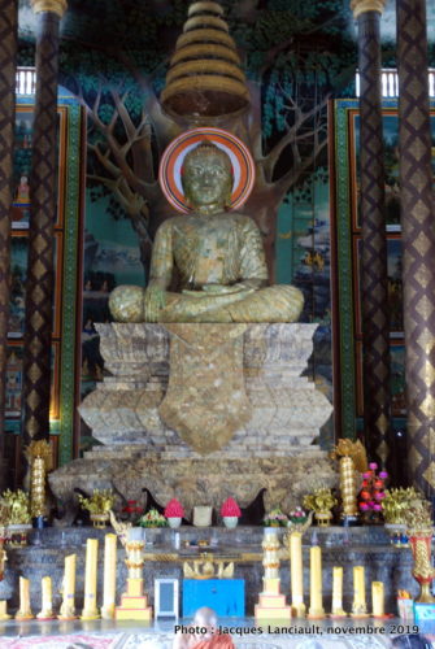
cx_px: 218
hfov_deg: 29.0
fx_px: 840
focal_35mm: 46
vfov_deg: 42.3
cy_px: 324
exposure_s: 1/15
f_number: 4
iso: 1000
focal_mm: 31
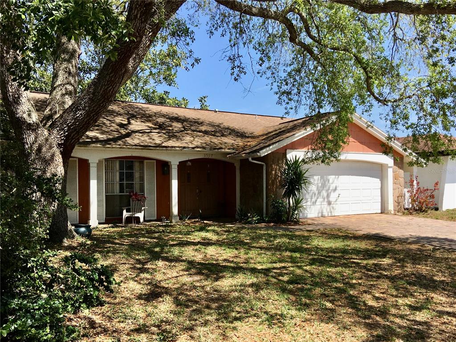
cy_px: 171
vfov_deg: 48.2
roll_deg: +0.8
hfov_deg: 61.7
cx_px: 228
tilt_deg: +1.3
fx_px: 382
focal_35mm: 29
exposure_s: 1/1012
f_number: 2.2
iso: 25
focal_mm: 4.15
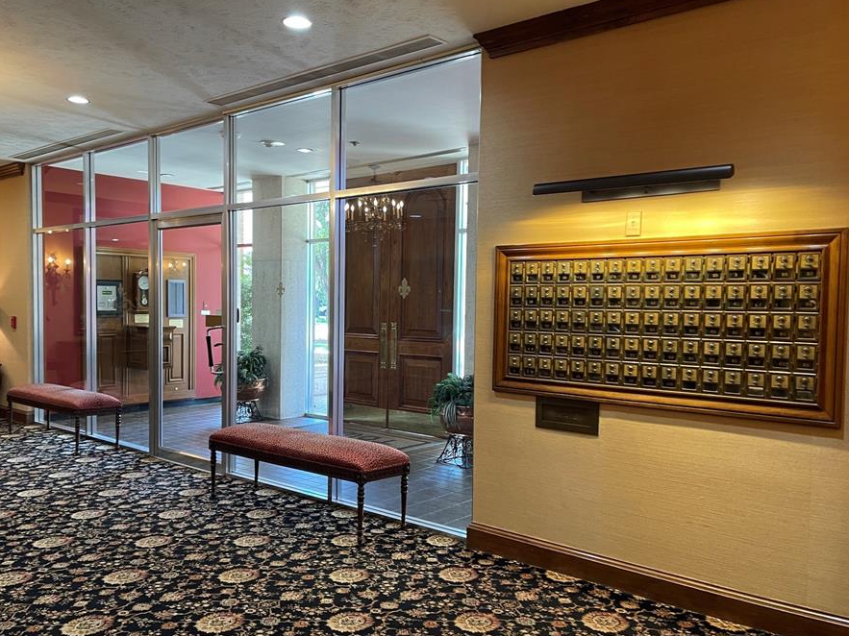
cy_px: 331
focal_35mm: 29
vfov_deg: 48.2
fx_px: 711
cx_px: 379
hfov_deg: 61.5
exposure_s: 1/60
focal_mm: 5.1
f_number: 1.6
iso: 160
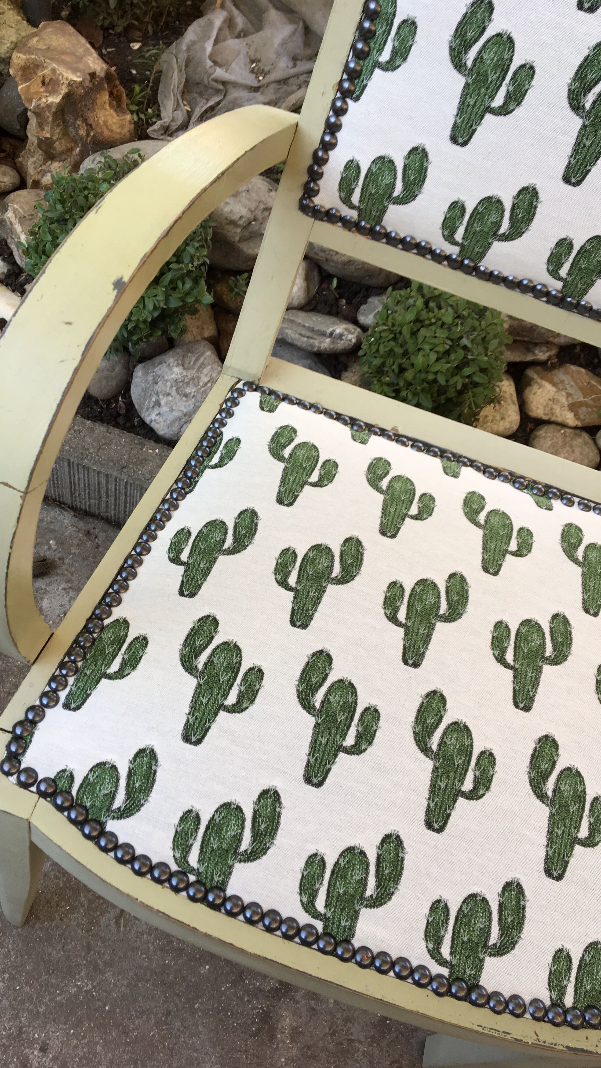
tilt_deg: -52.9
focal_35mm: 32
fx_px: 907
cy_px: 529
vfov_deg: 61.0
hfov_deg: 36.6
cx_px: 271
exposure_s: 1/100
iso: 40
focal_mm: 4.15
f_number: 2.2
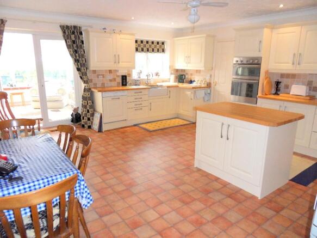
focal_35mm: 24
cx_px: 158
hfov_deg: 71.6
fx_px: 220
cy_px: 119
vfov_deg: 56.8
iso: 100
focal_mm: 4.2
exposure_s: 1/60
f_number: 3.3
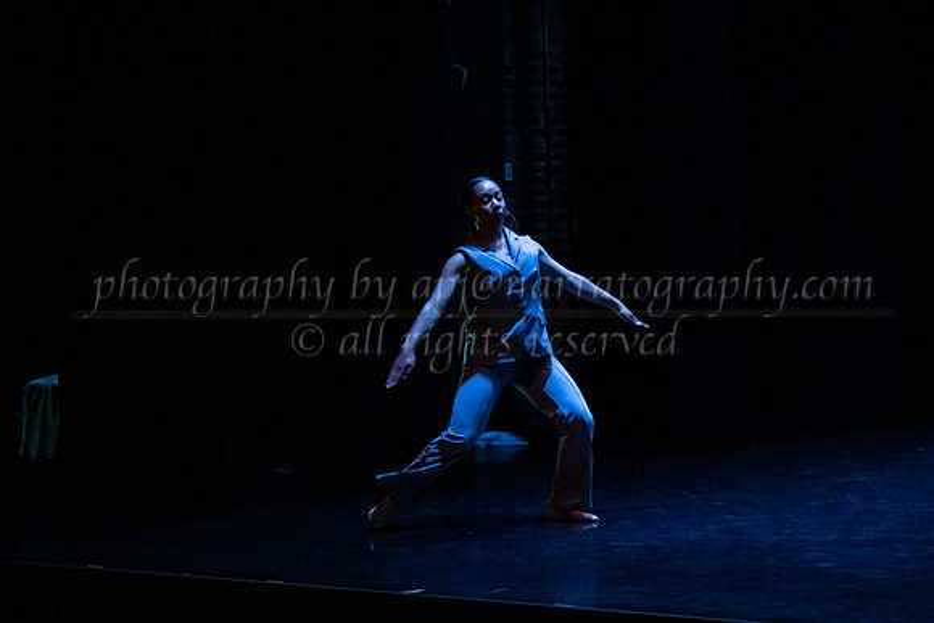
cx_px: 448
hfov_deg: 22.8
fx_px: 2311
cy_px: 270
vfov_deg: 15.4
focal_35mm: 89
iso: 6400
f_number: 4
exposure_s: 1/400
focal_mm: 75
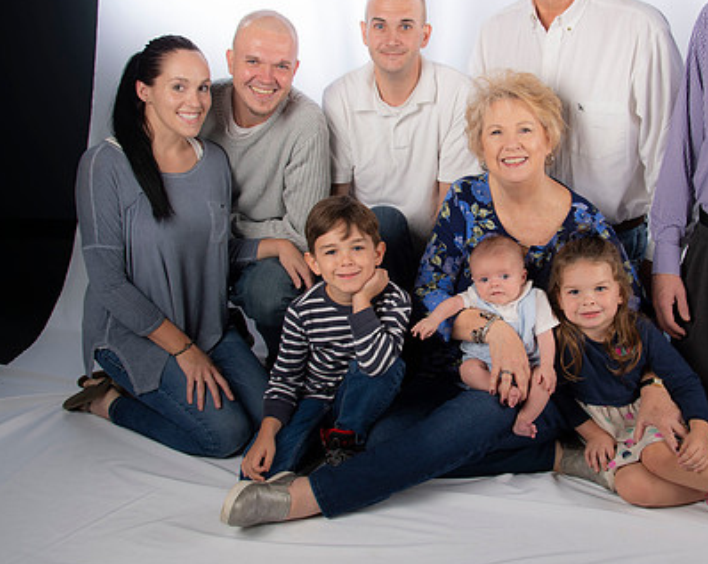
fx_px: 983
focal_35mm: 47
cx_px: 455
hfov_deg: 39.3
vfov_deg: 31.9
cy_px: 232
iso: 100
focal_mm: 27
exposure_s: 1/200
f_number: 5.6
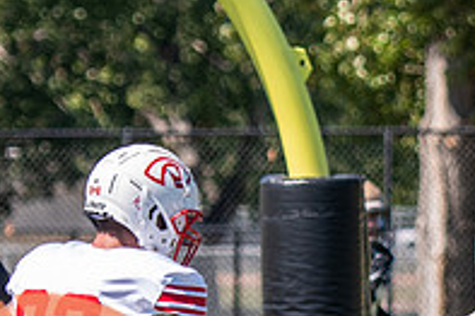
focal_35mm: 734
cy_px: 419
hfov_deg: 2.8
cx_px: 829
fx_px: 9676
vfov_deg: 1.9
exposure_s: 1/2000
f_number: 2.8
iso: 160
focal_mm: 105
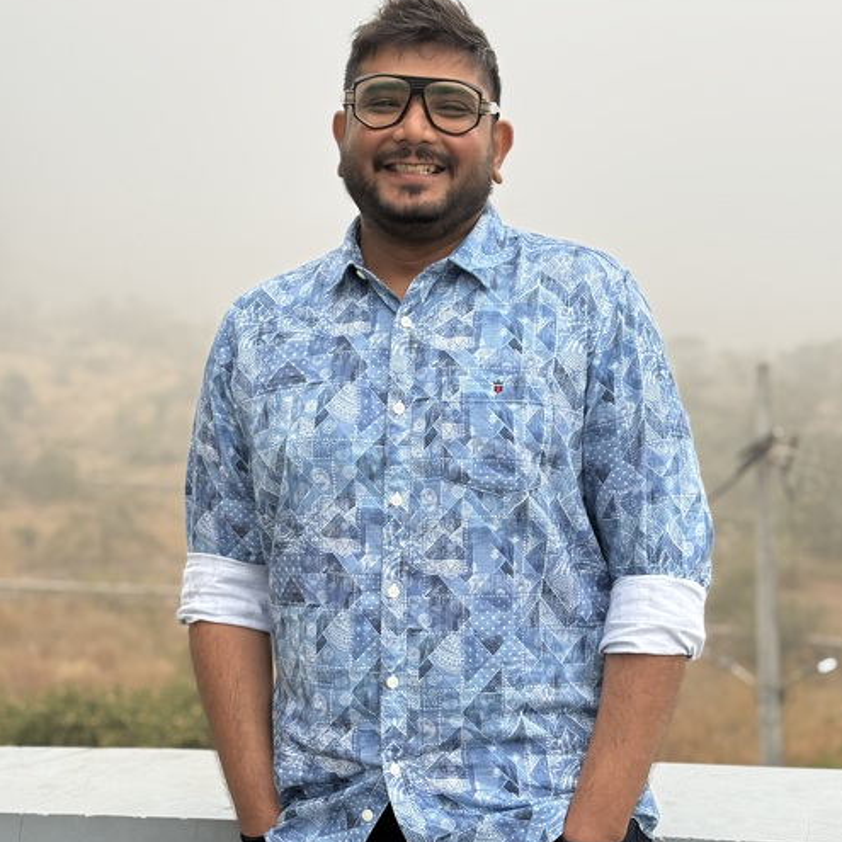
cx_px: 443
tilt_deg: -4.1
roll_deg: +2.4
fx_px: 1651
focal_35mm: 60
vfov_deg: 28.6
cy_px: 420
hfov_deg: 28.6
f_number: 1.78
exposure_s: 1/444
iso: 64
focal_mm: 6.76
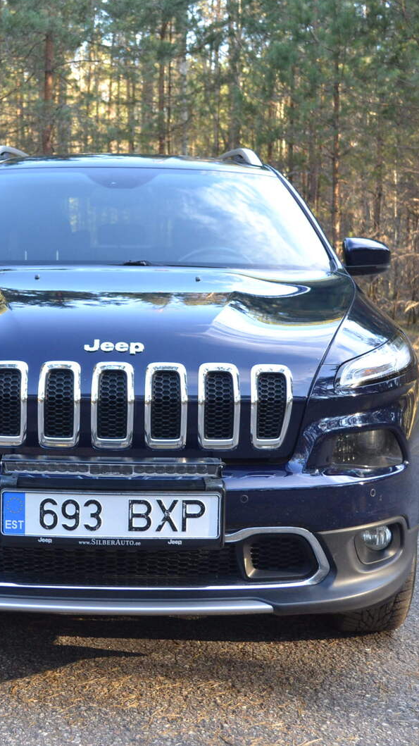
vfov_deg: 36.6
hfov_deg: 20.9
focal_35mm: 57
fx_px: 1127
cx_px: 107
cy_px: 371
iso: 400
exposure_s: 1/80
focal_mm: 24
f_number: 4.5
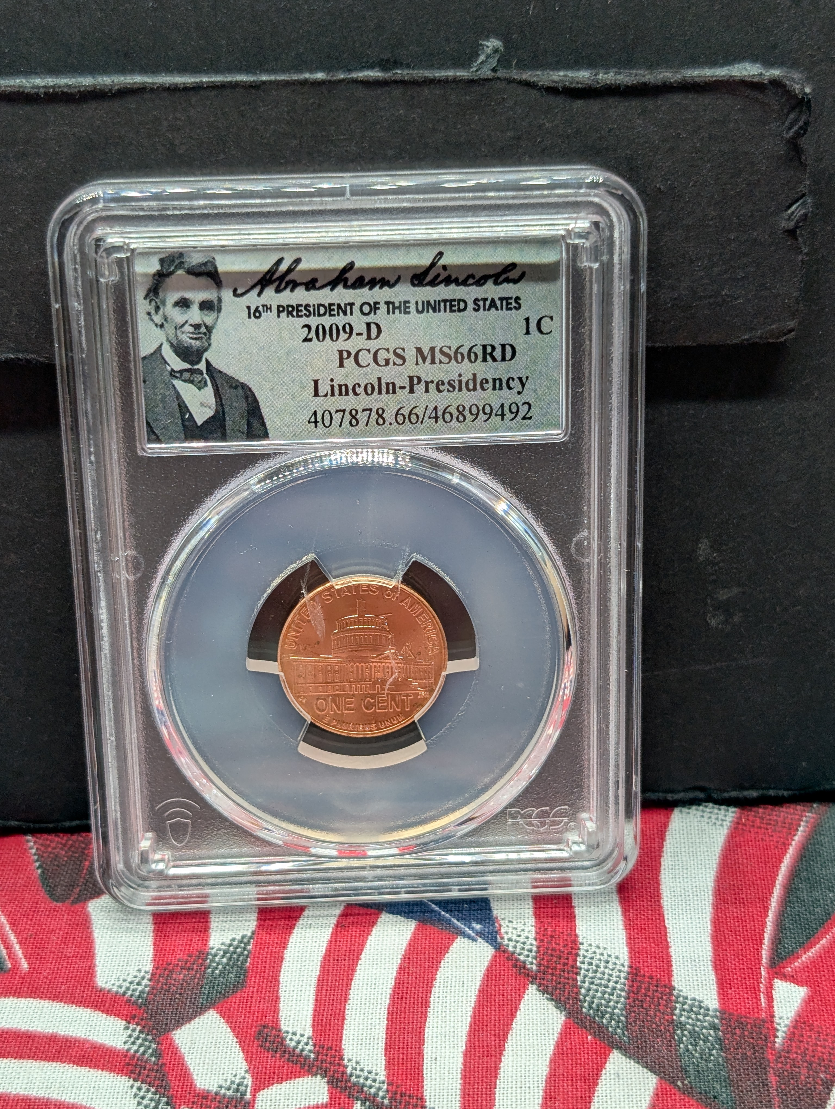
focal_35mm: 49
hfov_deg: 29.7
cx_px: 418
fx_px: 1572
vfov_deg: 38.9
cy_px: 554
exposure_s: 1/42.4
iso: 36
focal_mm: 6.9
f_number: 1.68
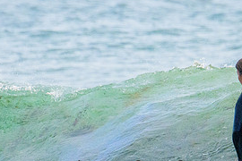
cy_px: 138
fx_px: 15796
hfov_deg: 0.9
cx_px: 181
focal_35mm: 2350
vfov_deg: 0.6
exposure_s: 1/2000
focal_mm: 800
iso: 3200
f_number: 13
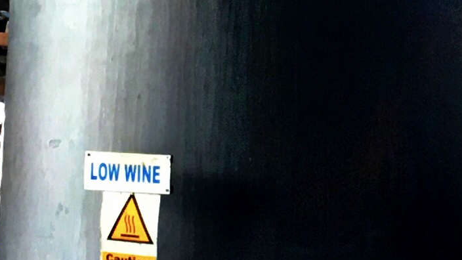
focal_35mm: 181
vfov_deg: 6.7
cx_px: 612
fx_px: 2217
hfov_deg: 11.6
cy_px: 5
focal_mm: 4.15
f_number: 2.2
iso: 80
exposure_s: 1/17
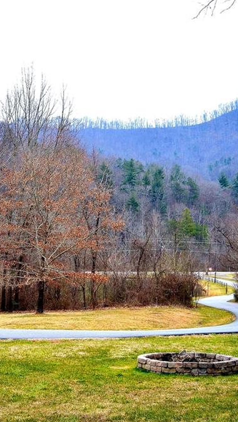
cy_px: 211
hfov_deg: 20.7
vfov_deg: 36.6
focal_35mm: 57
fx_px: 639
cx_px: 26
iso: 200
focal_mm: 24
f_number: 4
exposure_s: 1/125
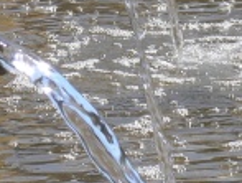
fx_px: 3105
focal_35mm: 443
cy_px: -134
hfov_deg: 4.5
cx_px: 125
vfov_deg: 3.4
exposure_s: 1/400
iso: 80
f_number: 7.1
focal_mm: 21.5
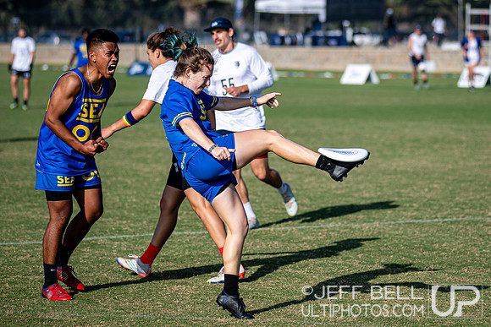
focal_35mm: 175
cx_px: 295
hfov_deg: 11.7
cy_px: 131
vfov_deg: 7.8
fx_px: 2391
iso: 100
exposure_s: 1/2000
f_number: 3.2
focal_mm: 125
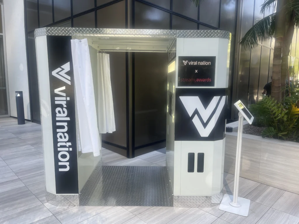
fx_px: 225
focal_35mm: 26
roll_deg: -0.2
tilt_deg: -8.6
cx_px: 150
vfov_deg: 53.1
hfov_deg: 67.3
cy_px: 112
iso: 40
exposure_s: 1/121
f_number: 1.6
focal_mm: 5.1
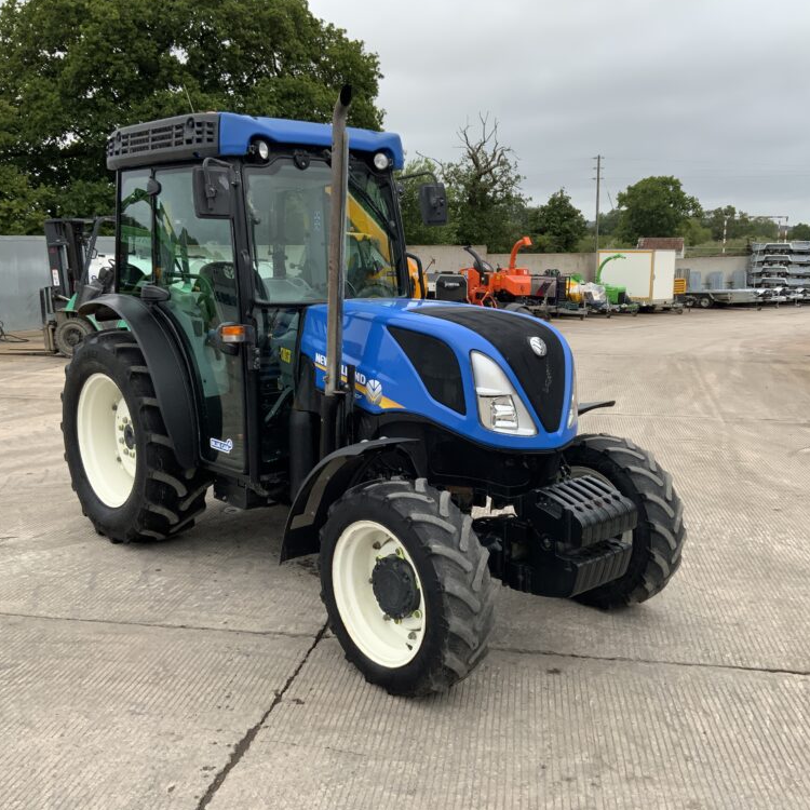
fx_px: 927
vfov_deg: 47.2
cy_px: 400
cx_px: 442
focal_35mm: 35
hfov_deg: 47.2
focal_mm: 3
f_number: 1.8
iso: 16
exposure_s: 1/412
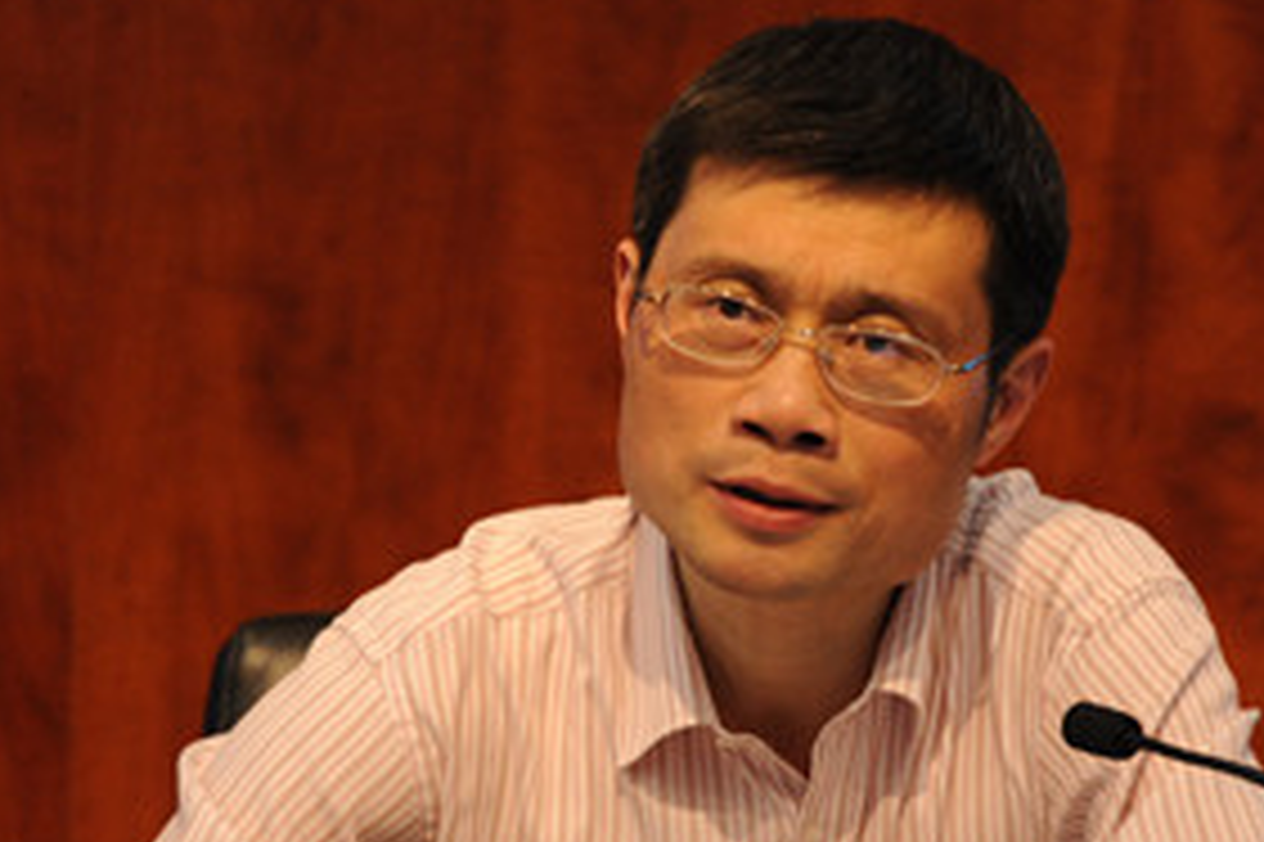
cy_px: 543
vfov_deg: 2.8
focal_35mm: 491
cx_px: 724
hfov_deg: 4.2
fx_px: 17229
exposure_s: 1/80
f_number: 5.6
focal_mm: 230
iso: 1600
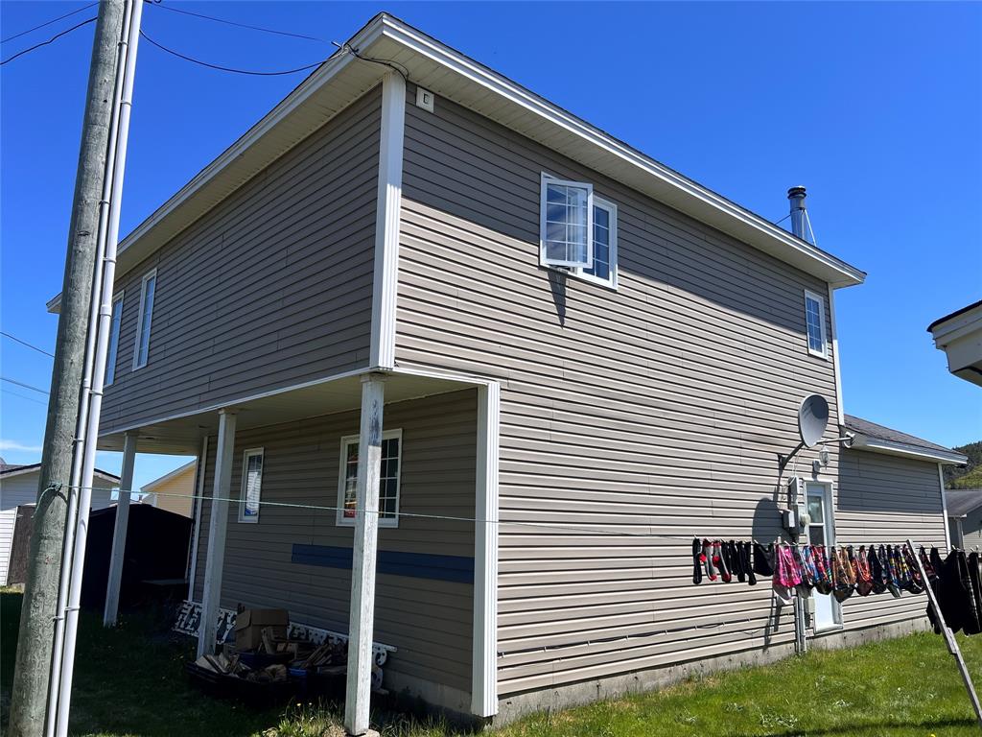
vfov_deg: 53.1
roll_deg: -1.0
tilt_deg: +12.4
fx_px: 738
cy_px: 368
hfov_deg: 67.3
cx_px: 491
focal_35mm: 26
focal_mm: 5.7
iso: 50
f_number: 1.5
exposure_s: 1/3831
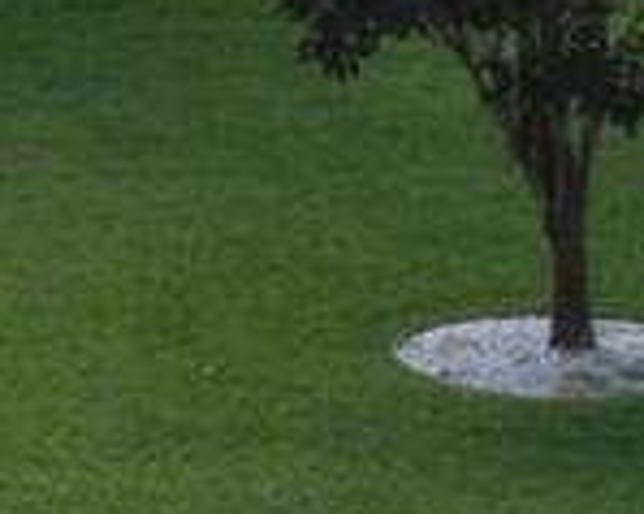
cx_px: -432
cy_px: -60
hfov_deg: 6.7
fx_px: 5357
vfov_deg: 5.5
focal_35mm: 281
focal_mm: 29
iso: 100
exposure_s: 1/125
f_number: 5.6
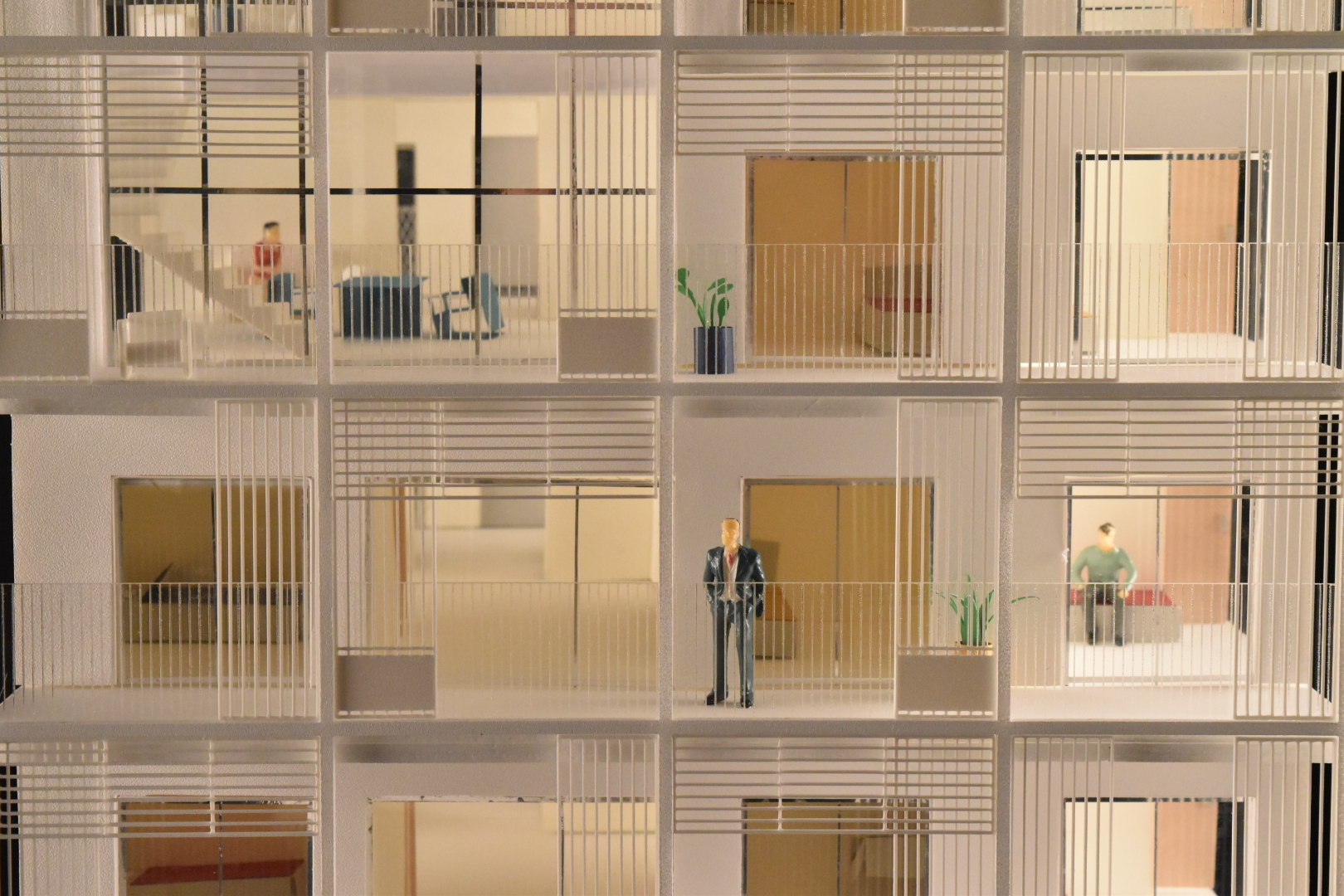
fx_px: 2688
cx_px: 672
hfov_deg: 28.1
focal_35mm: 72
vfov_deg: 18.9
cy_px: 448
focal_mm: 48
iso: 5000
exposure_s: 1/60
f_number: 8
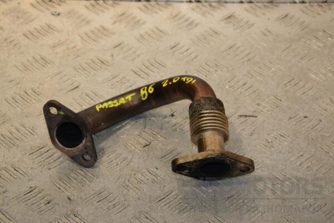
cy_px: 112
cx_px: 167
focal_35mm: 105
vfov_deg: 13.0
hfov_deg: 19.5
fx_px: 974
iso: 800
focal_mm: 70
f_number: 8
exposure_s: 1/200
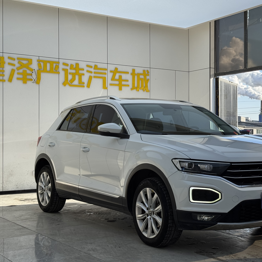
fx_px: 488
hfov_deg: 29.8
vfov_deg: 30.0
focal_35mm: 57
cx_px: 174
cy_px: 131
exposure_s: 1/1923
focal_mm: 6.76
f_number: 1.78
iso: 64
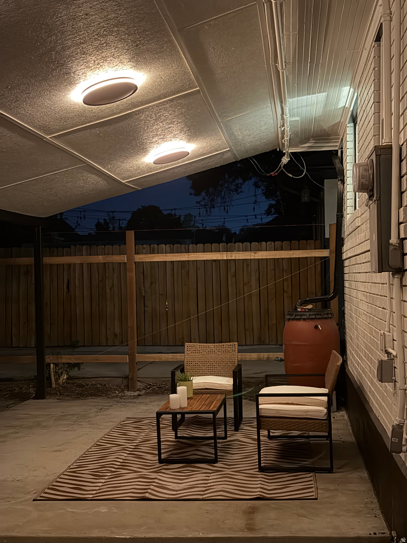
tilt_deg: +0.4
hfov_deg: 30.3
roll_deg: +1.1
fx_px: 752
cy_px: 272
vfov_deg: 39.7
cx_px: 204
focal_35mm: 48
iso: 640
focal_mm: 6.76
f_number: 1.78
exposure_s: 1/9
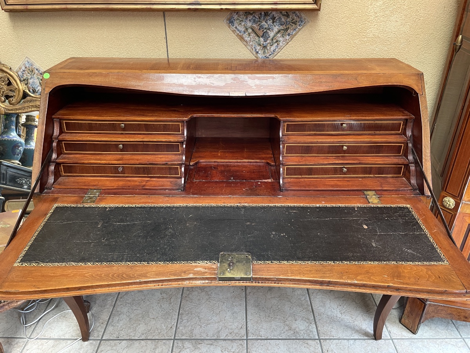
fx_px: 353
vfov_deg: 53.1
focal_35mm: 26
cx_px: 235
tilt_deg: -28.0
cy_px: 176
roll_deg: +0.0
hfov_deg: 67.3
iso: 125
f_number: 1.6
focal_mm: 4.2
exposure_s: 1/91
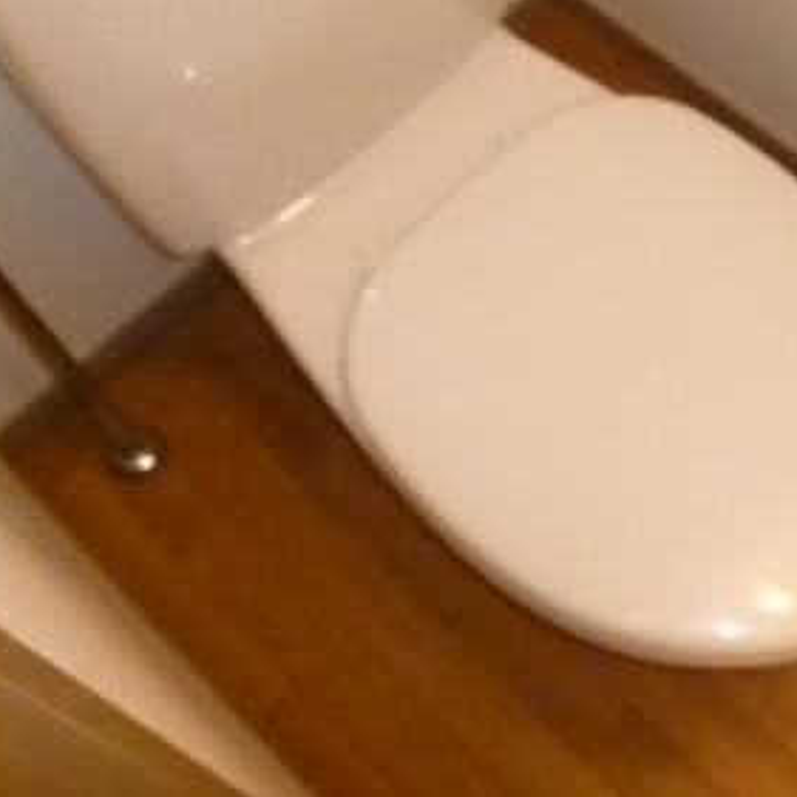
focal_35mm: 55
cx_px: 752
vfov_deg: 29.6
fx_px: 1433
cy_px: 58
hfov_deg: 29.5
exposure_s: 1/60
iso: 1600
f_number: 3.1
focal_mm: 4.5
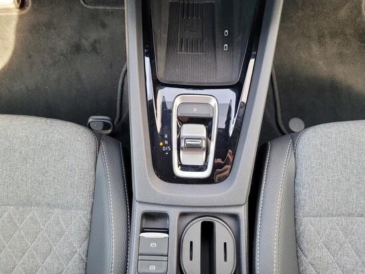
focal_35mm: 26
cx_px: 182
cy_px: 137
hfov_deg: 67.3
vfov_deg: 53.1
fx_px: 274
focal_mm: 5.4
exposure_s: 1/100
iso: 250
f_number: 1.8
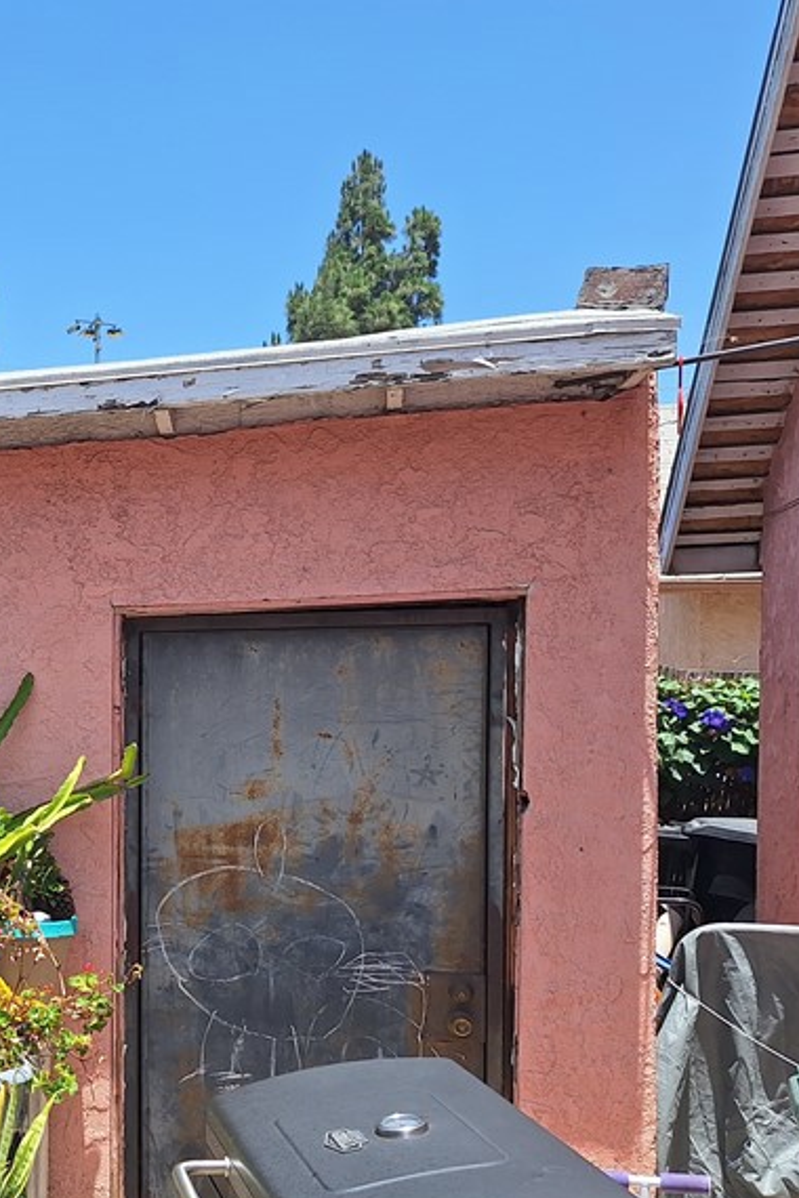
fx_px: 1431
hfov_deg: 27.5
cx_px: -158
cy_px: 757
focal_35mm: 43
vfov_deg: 45.0
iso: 40
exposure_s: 1/2304
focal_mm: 5.54
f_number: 1.8
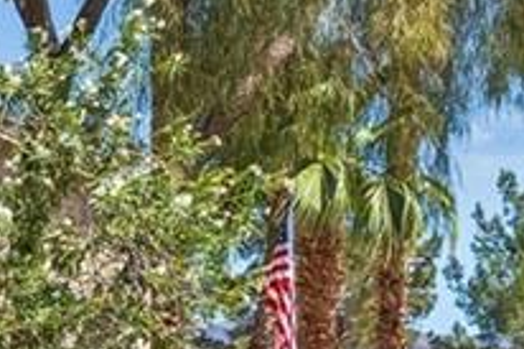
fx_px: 2240
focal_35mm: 154
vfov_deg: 8.7
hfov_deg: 11.3
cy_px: 535
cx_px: -712
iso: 400
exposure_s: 1/8000
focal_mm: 21
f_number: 8
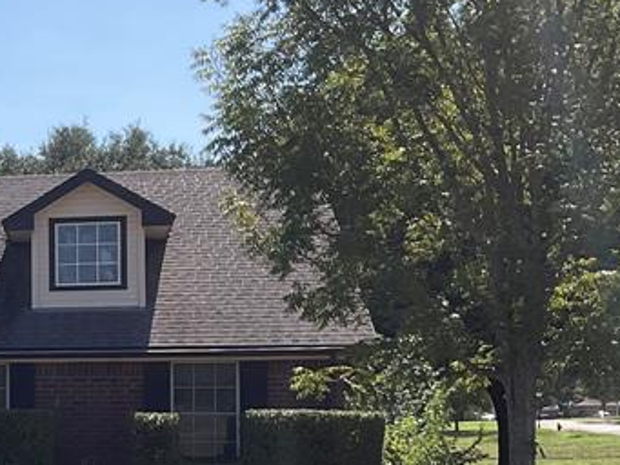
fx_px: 1559
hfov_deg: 20.4
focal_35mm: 87
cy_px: 389
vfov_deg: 16.8
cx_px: -198
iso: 16
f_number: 1.8
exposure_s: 1/2538
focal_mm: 3
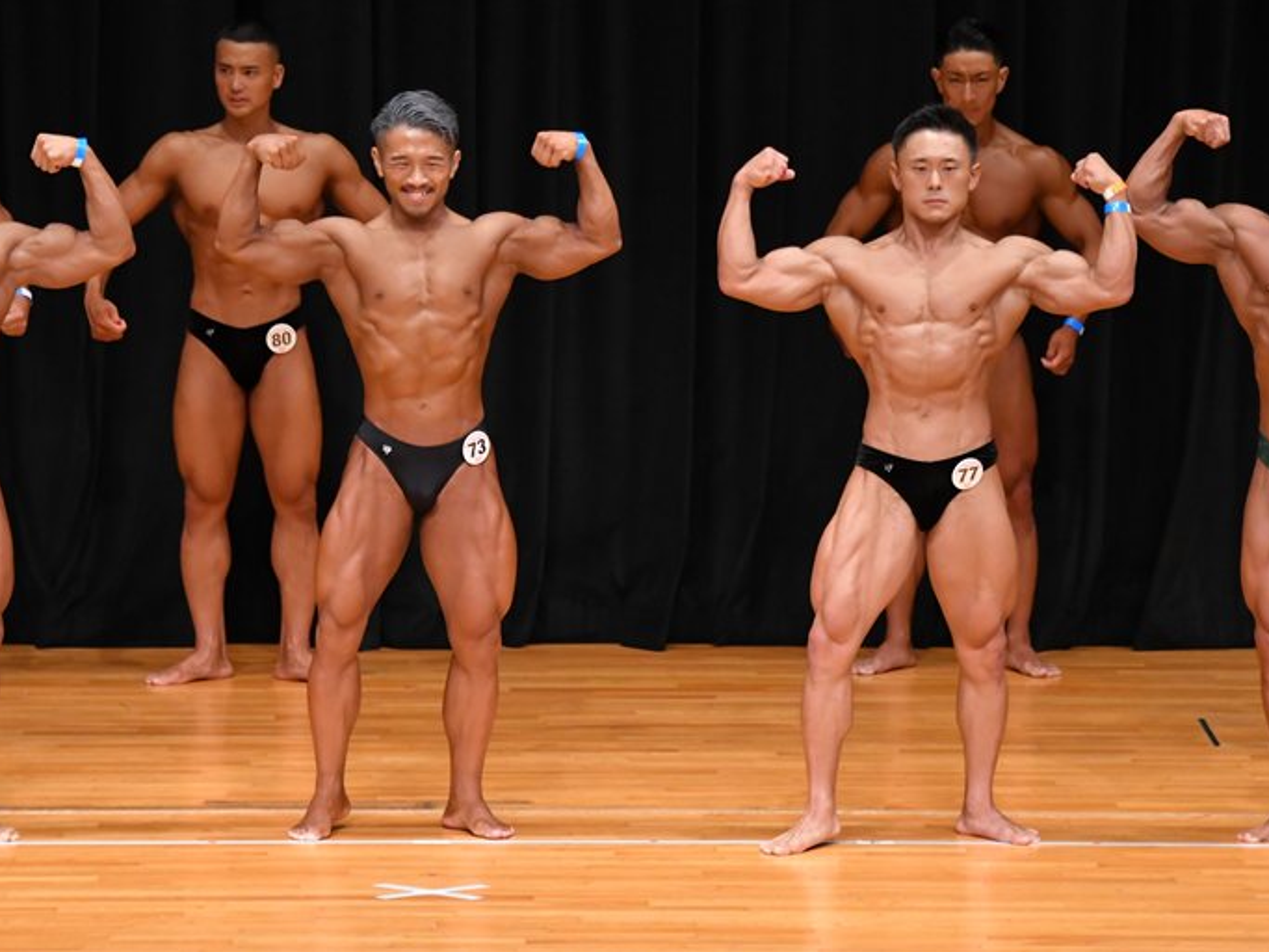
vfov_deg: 5.3
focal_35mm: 278
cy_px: 476
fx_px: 10190
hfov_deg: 7.1
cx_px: 571
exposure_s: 1/400
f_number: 5.6
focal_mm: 170
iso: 4000
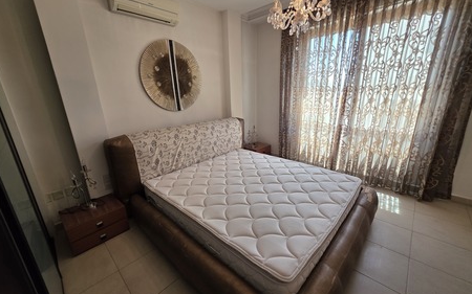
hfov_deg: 105.3
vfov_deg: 78.6
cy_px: 153
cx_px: 234
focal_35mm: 14
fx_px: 180
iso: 160
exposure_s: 1/100
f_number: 1.9
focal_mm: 2.2
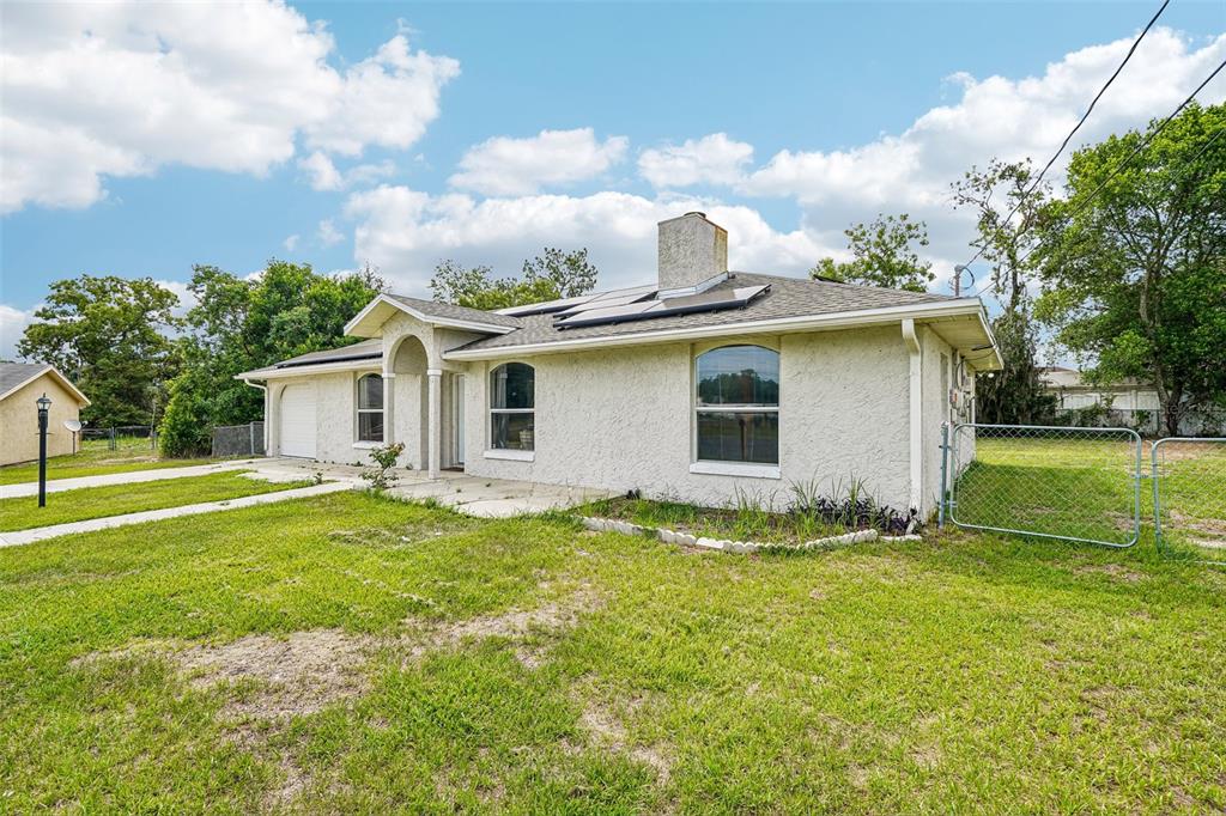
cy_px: 408
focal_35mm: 16
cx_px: 613
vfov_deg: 73.7
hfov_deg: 96.8
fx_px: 545
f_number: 8
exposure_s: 1/125
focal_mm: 16
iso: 50
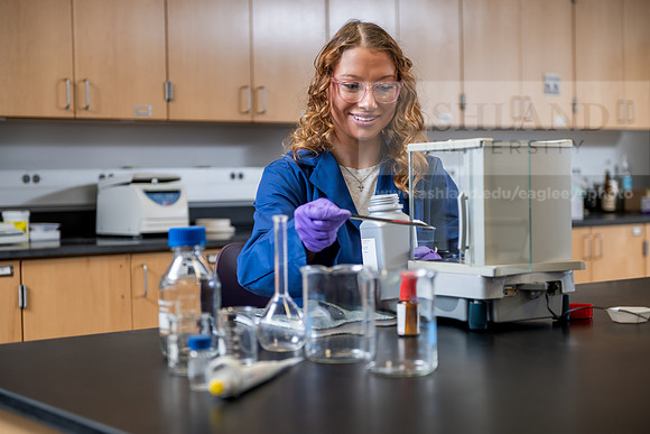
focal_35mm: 62
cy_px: 217
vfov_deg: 21.9
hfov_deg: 32.4
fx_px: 1120
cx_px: 325
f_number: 3.2
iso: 500
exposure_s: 1/125
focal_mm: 62
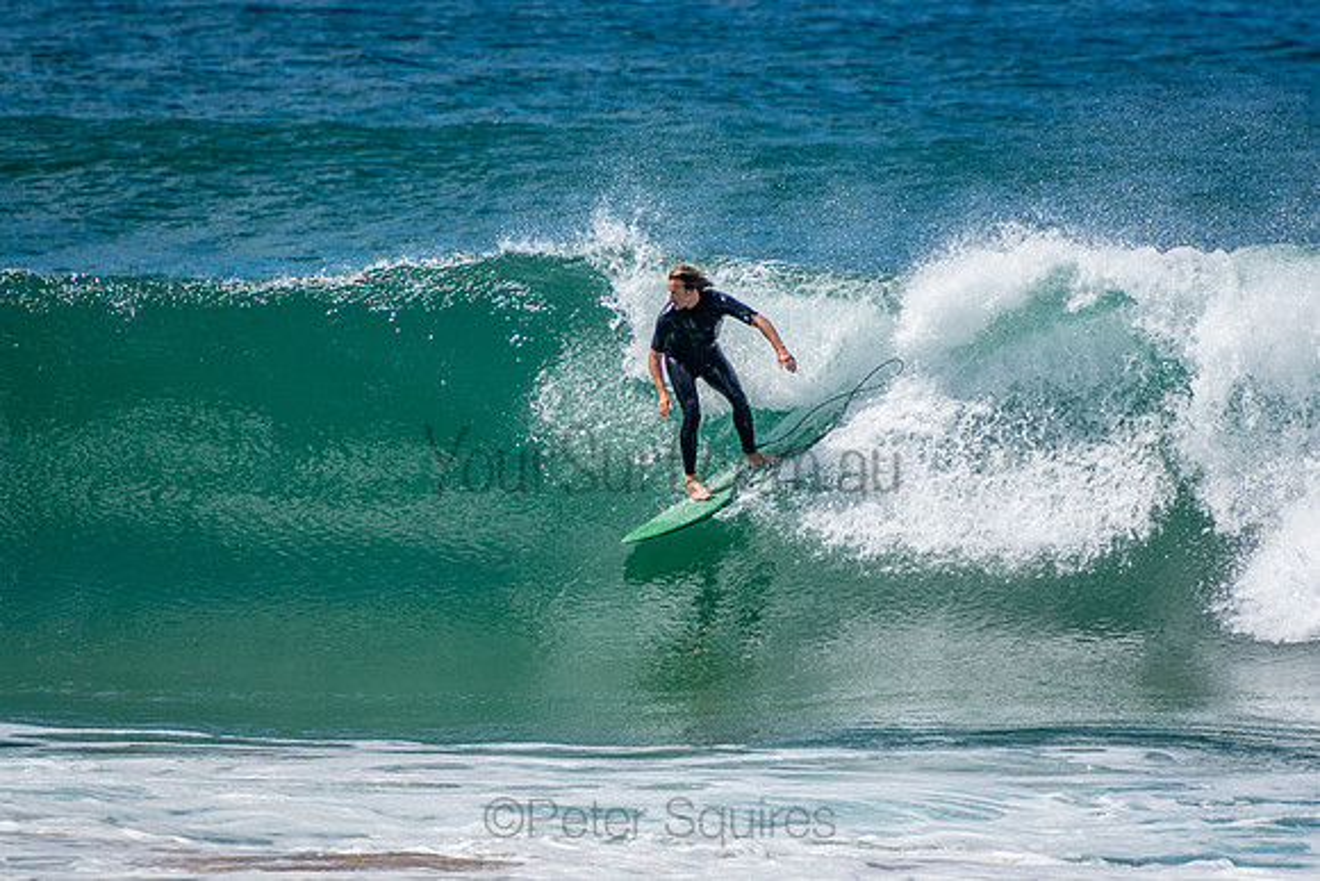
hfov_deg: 3.4
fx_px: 22004
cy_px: 440
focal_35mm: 600
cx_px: 660
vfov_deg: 2.3
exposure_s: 1/2000
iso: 320
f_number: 5.6
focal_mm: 400
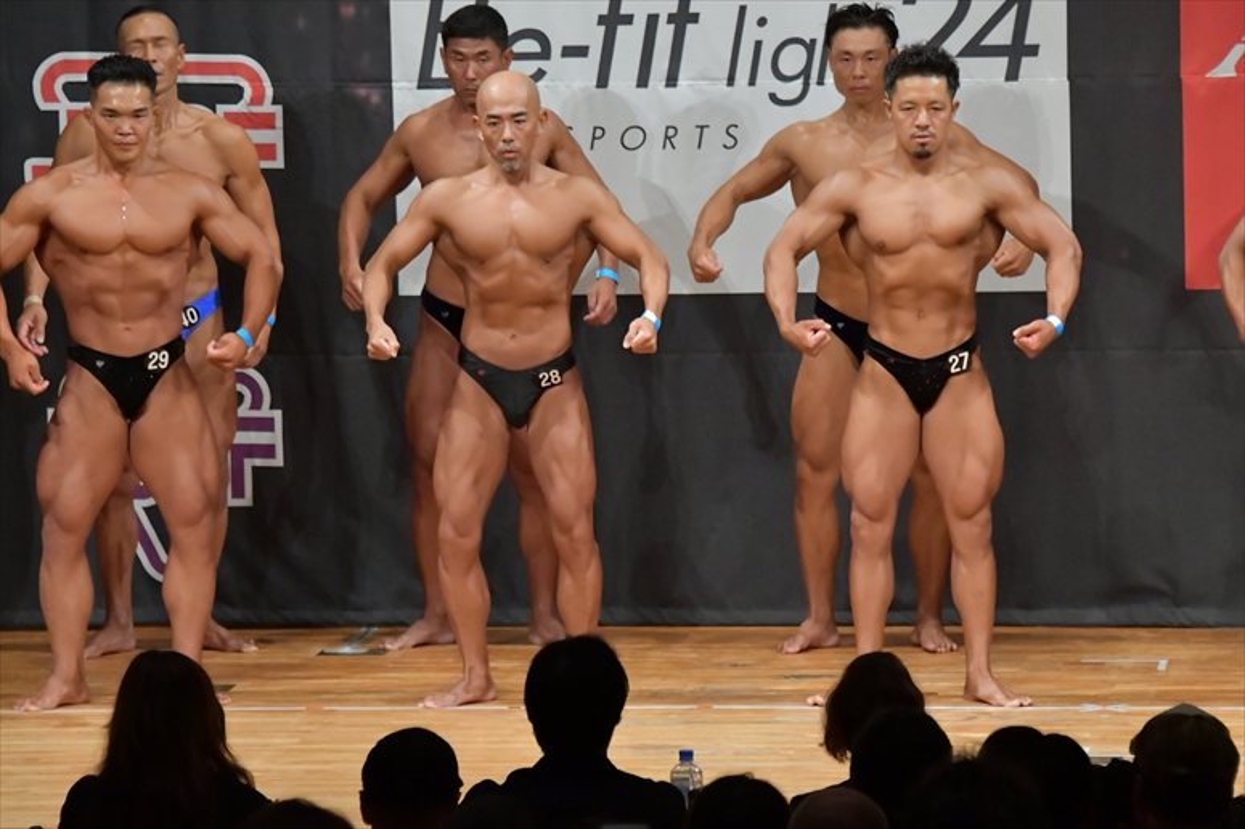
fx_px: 9333
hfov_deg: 7.6
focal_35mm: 270
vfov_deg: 5.1
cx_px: 622
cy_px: 414
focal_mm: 180
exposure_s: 1/400
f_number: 5.6
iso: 9000
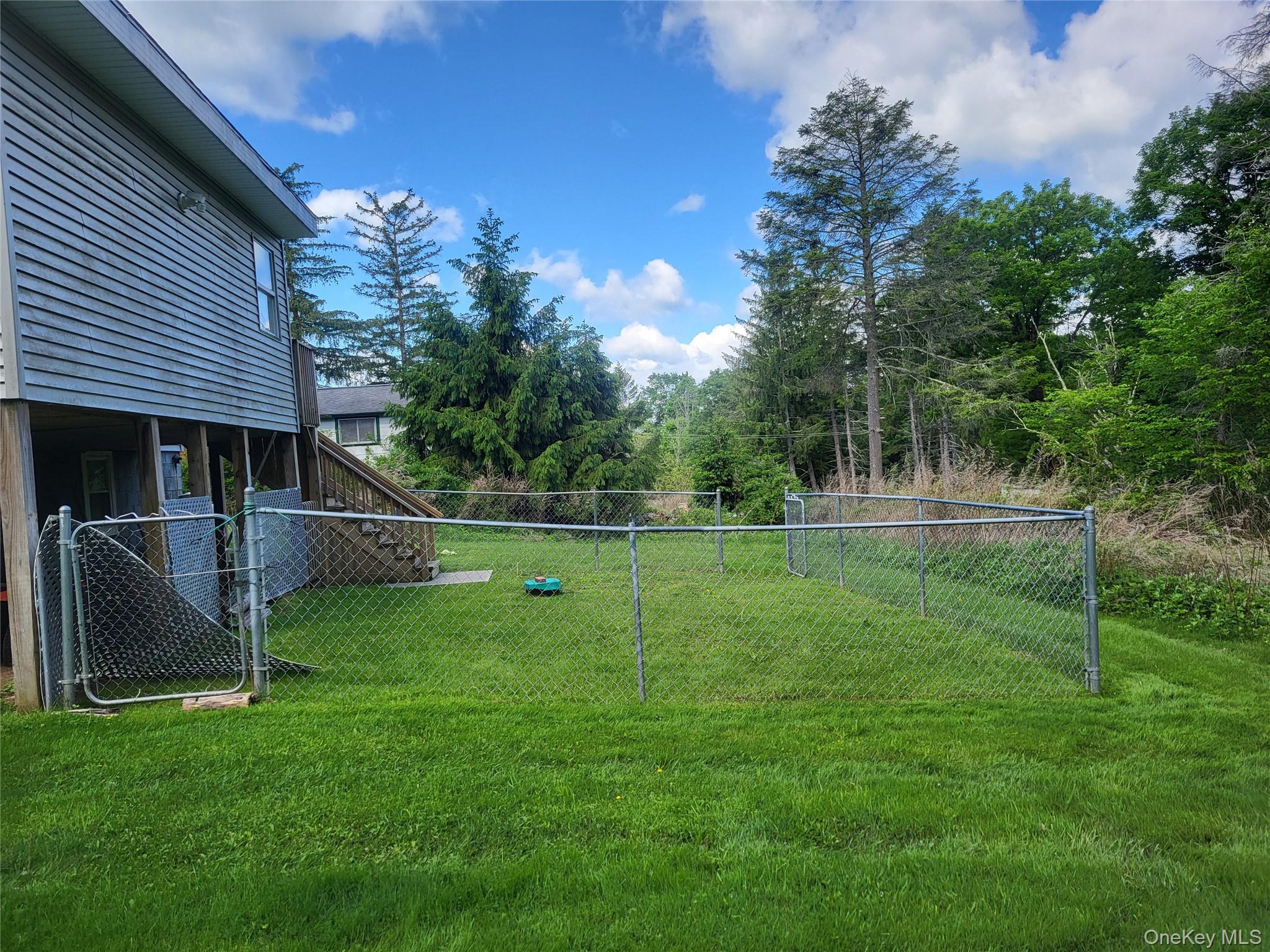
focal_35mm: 26
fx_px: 954
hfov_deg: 67.3
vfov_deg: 53.1
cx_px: 635
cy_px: 476
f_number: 1.8
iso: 40
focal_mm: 5.4
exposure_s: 1/1008
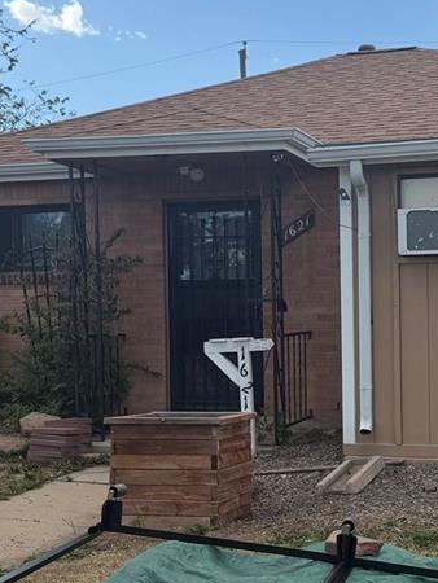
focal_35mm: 64
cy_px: 329
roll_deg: +0.0
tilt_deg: -2.2
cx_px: 262
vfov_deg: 30.2
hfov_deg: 22.9
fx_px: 1079
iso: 80
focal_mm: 6.76
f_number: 1.78
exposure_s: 1/3584
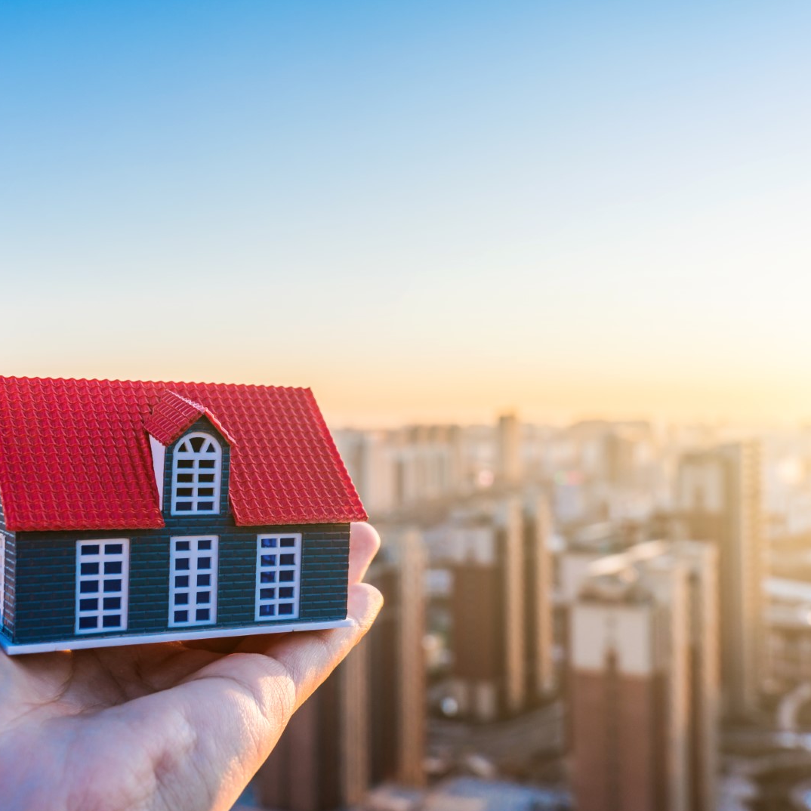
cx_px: 325
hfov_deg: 40.7
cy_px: 407
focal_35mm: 41
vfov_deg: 40.9
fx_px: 1087
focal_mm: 32
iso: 200
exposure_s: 1/100
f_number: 9
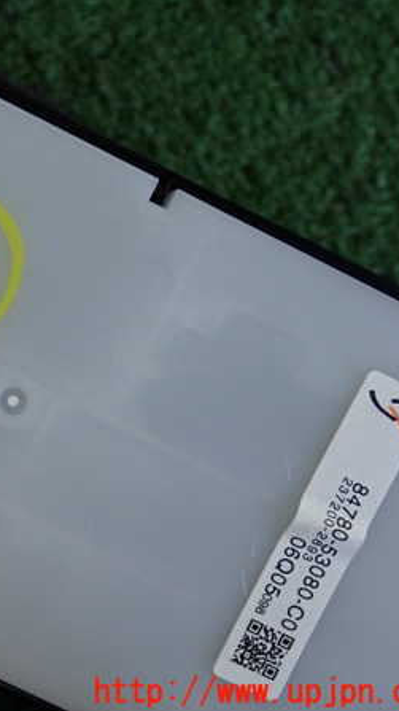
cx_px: -24
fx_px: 1130
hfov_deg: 19.3
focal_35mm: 60
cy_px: 355
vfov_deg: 34.9
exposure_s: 1/125
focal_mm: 7.31
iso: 640
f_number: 2.8
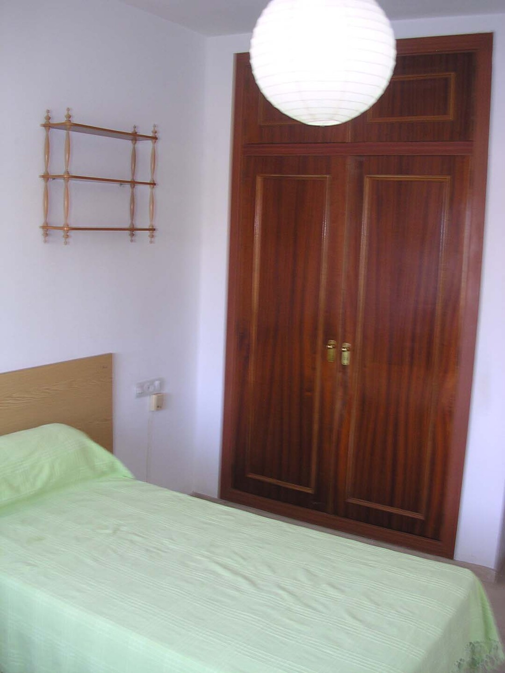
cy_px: 336
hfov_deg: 38.7
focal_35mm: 37
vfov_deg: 50.1
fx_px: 720
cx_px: 252
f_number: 2.7
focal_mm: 5.6
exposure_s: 1/30
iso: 100
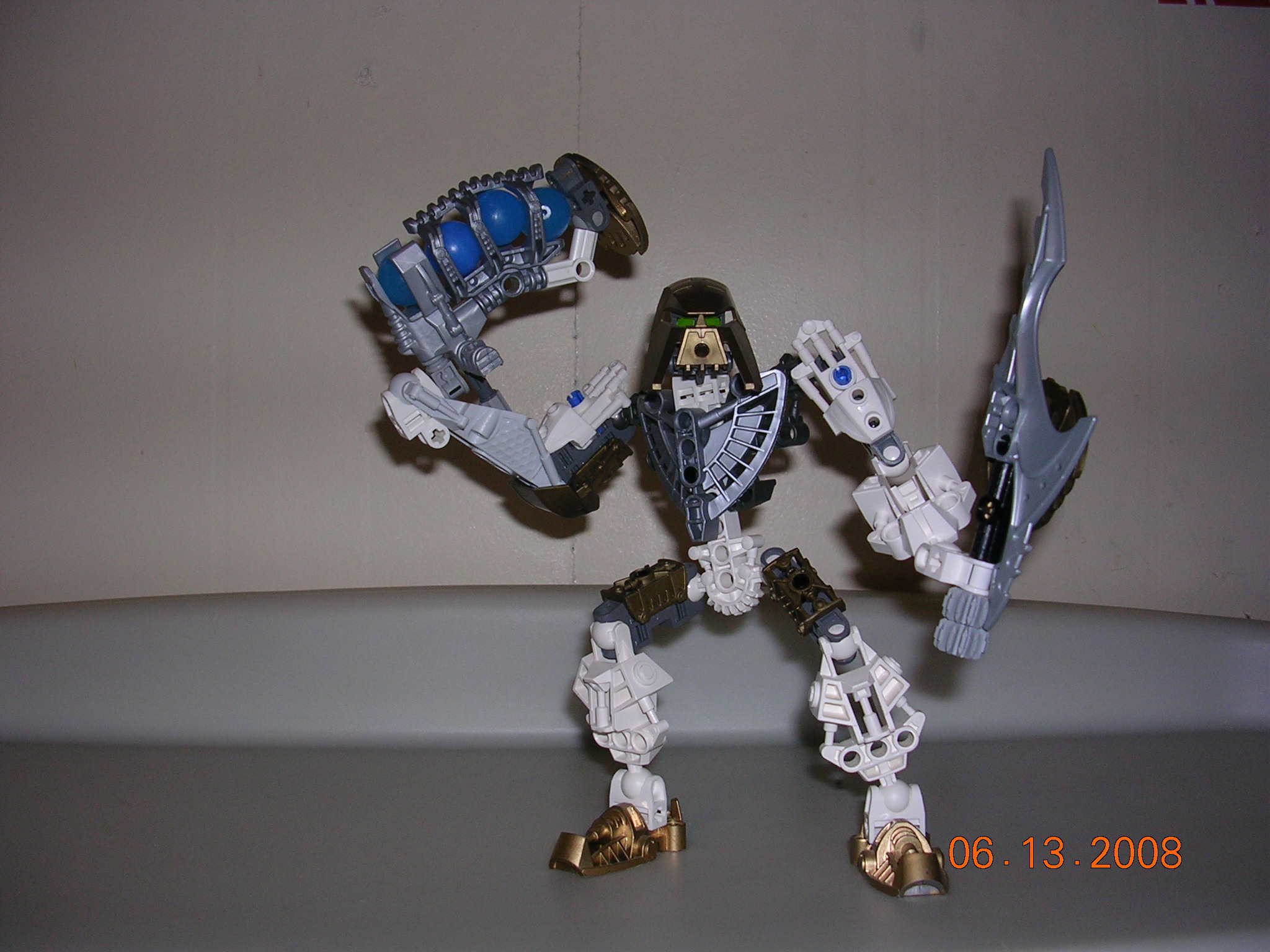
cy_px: 476
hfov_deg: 49.0
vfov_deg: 37.7
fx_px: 1394
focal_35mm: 38
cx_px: 635
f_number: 2.8
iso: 50
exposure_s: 1/60.1
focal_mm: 5.8
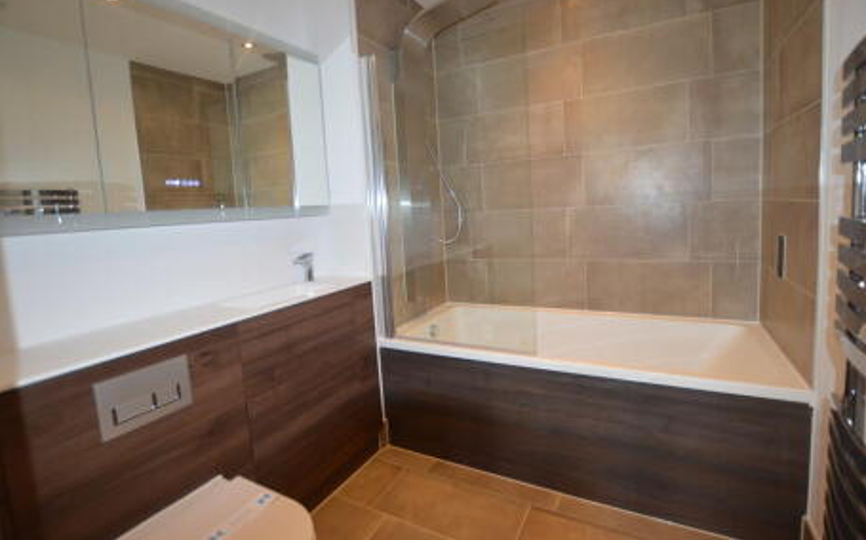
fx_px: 377
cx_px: 421
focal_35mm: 16
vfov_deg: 71.1
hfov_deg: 97.8
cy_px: 248
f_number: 3.5
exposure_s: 1/60
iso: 400
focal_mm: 10
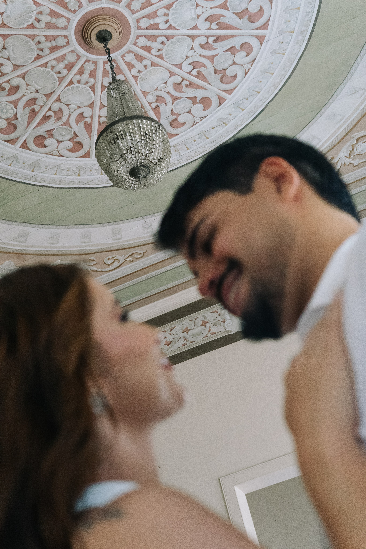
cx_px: 183
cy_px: 274
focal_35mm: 45
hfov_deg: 29.9
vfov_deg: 43.6
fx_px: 686
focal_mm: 30
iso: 5000
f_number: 3.5
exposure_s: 1/160
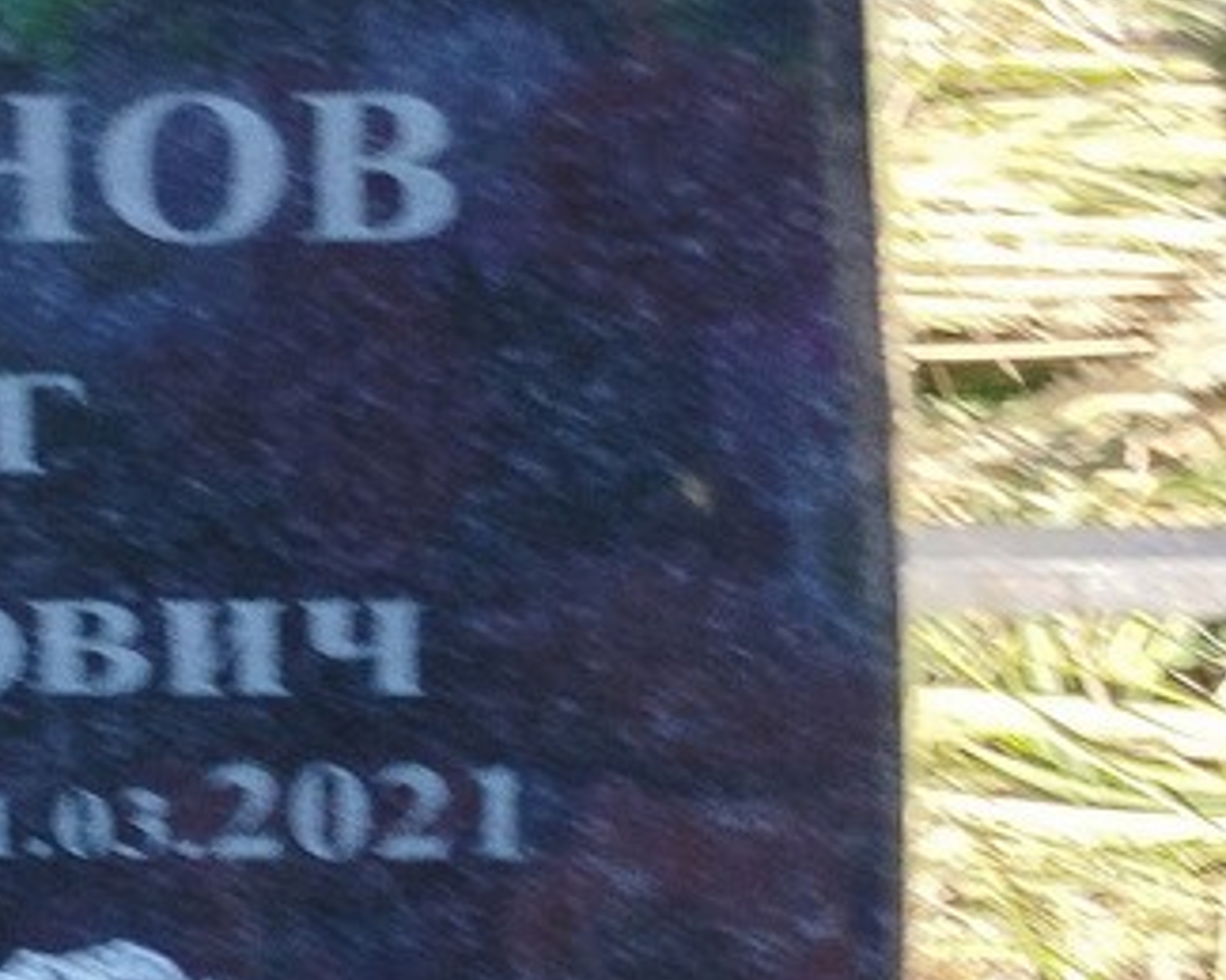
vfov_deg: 21.7
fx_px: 2539
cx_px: 87
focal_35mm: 70
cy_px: 674
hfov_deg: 26.1
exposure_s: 1/133
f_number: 1.7
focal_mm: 5.31
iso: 50
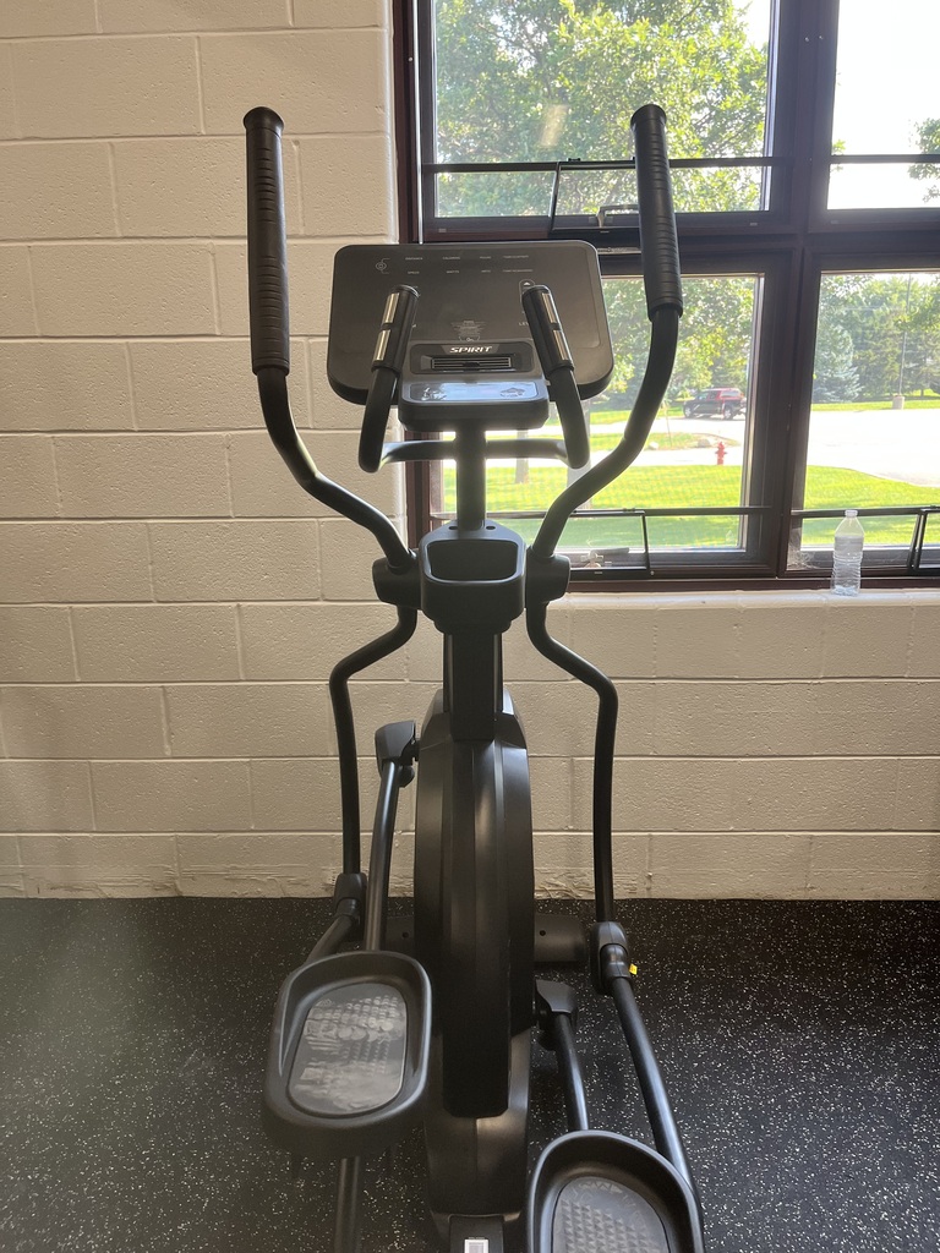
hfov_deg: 53.1
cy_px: 626
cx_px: 470
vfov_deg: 67.3
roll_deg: +1.2
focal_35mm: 26
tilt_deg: -14.3
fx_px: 941
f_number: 1.6
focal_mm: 5.1
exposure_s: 1/121
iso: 125
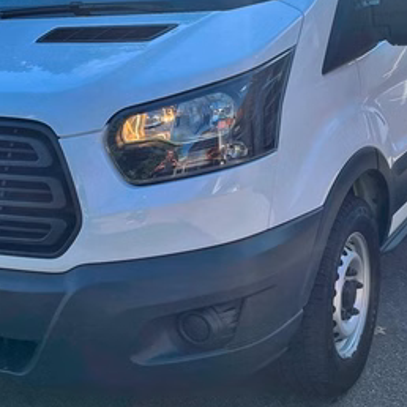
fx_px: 758
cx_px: 151
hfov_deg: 29.9
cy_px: 144
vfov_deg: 29.9
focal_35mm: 57
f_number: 1.6
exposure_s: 1/1309
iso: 32
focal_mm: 5.1
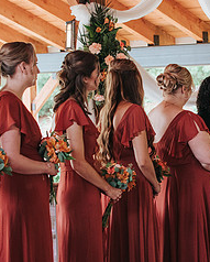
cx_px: 175
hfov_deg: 12.8
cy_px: 162
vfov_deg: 16.0
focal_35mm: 120
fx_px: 930
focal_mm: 35
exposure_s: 1/250
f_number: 3.5
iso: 800
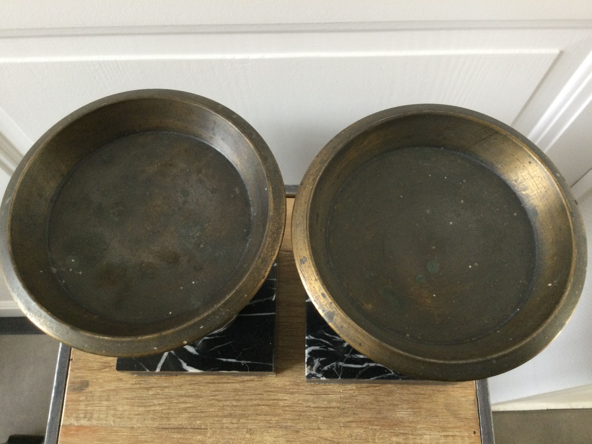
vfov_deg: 45.4
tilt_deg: -70.7
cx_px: 296
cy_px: 222
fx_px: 530
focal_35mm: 31
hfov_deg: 58.4
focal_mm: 3.3
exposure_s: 1/33
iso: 125
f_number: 2.4
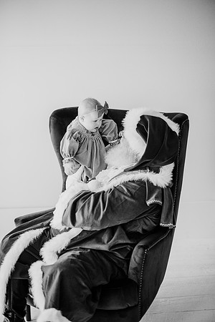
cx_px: 108
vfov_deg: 39.6
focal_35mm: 50
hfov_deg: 27.0
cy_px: 161
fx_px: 448
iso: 640
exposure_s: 1/500
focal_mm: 50
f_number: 2
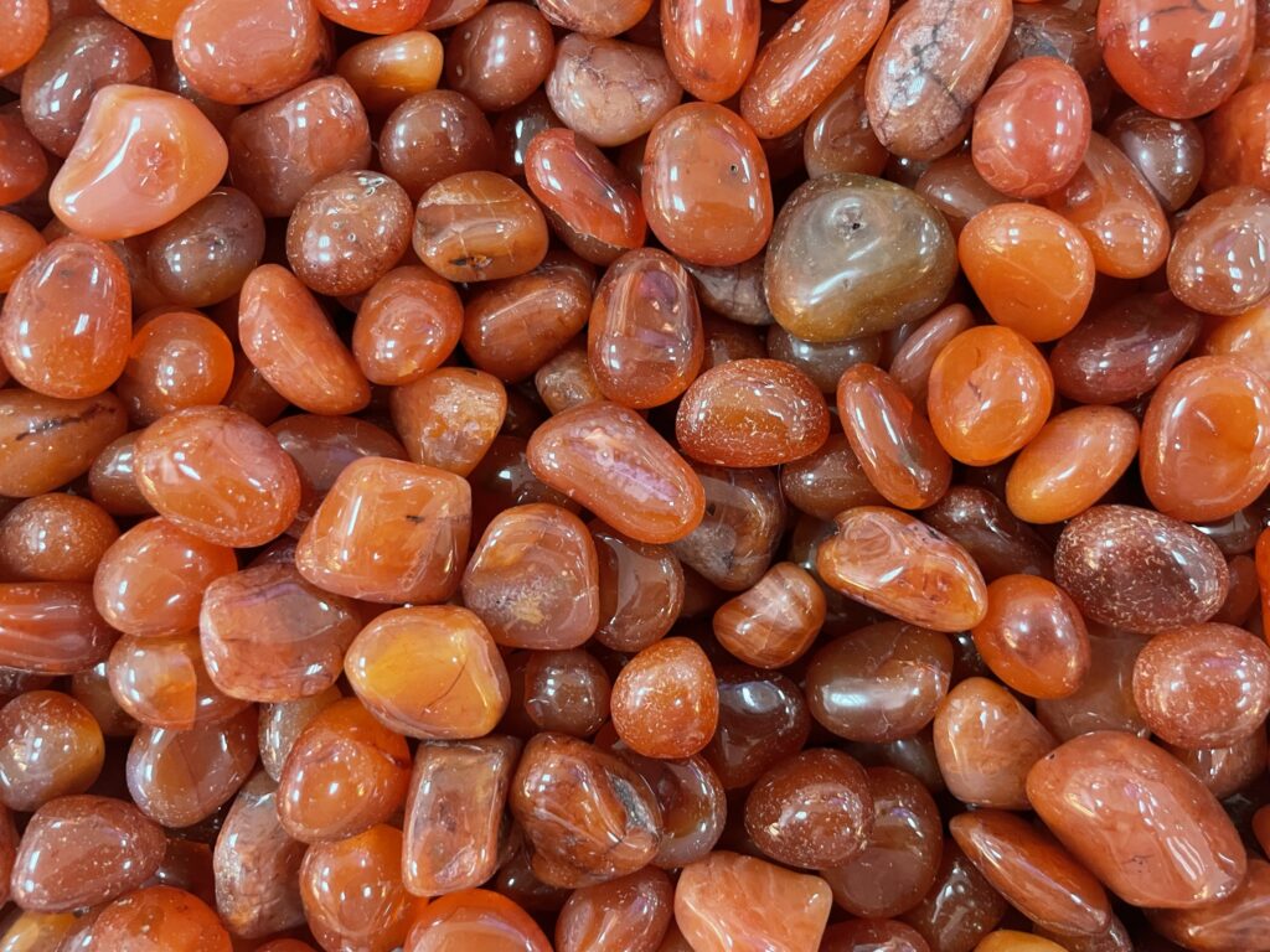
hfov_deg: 67.3
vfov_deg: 53.1
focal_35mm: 26
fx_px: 954
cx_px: 635
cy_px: 476
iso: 400
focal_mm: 4.2
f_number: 1.6
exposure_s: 1/33
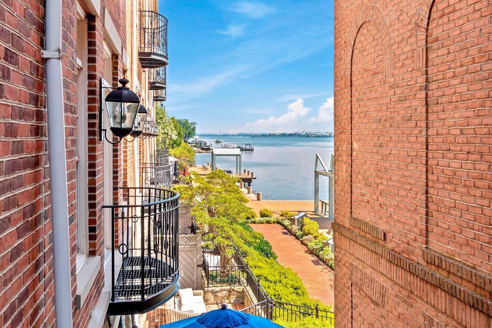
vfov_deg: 32.6
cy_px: 147
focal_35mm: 41
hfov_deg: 47.4
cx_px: 234
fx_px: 560
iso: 200
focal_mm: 20
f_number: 8
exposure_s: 1/160
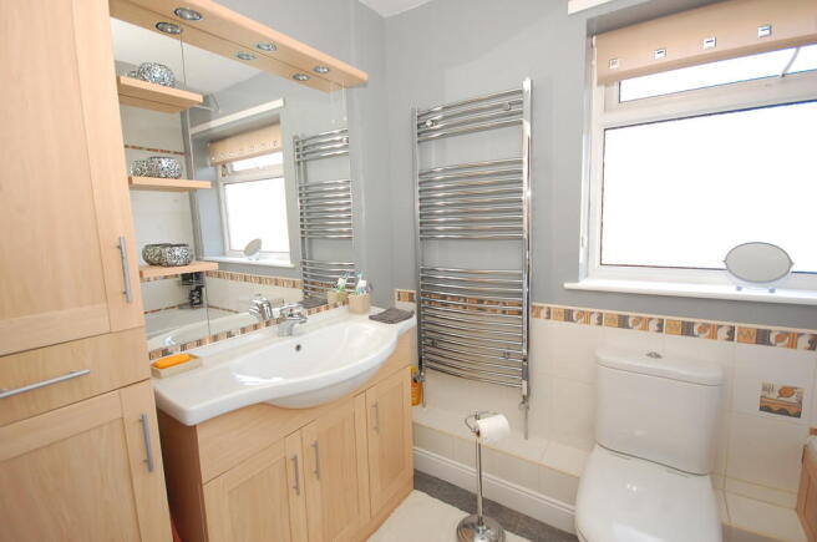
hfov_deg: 95.1
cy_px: 271
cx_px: 408
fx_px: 374
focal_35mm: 16
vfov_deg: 71.9
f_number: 4.2
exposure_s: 1/80
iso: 200
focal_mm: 11
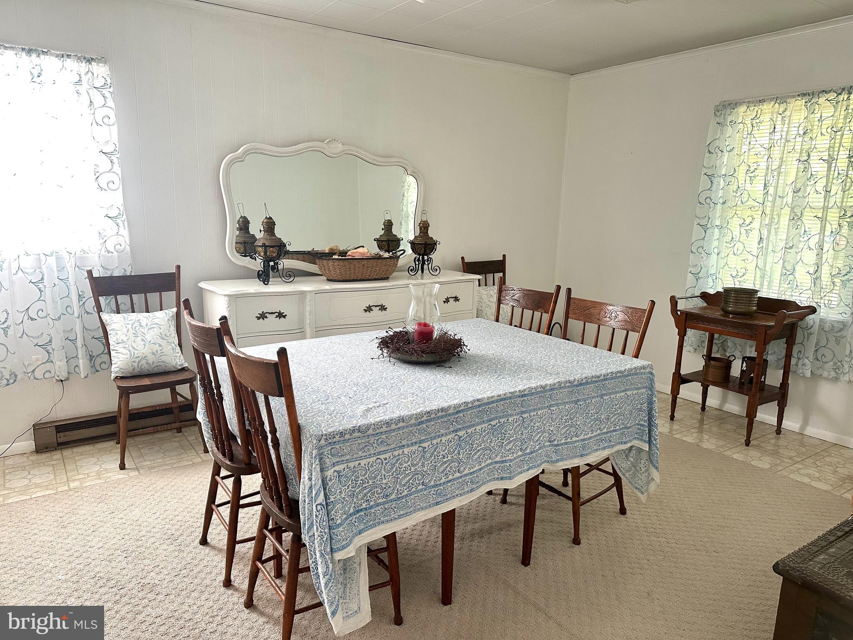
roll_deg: -0.9
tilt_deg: -10.4
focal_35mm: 24
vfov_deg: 56.8
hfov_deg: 71.6
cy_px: 320
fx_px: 591
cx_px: 426
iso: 250
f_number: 1.78
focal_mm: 6.86
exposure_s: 1/77
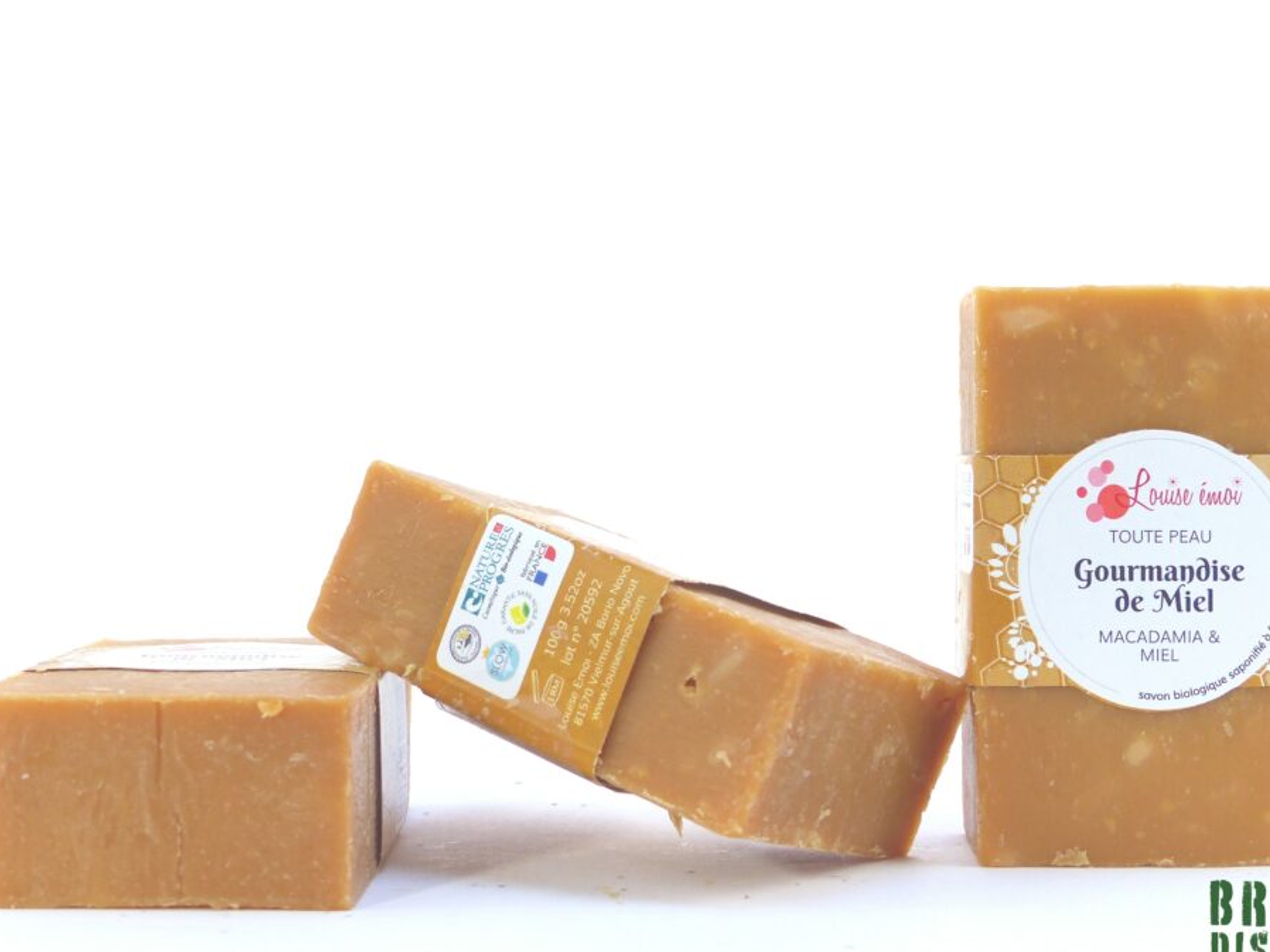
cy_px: 440
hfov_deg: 29.8
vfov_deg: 22.6
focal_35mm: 65
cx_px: 660
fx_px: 2384
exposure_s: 1/100
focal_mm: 9.8
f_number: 2.8
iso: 100
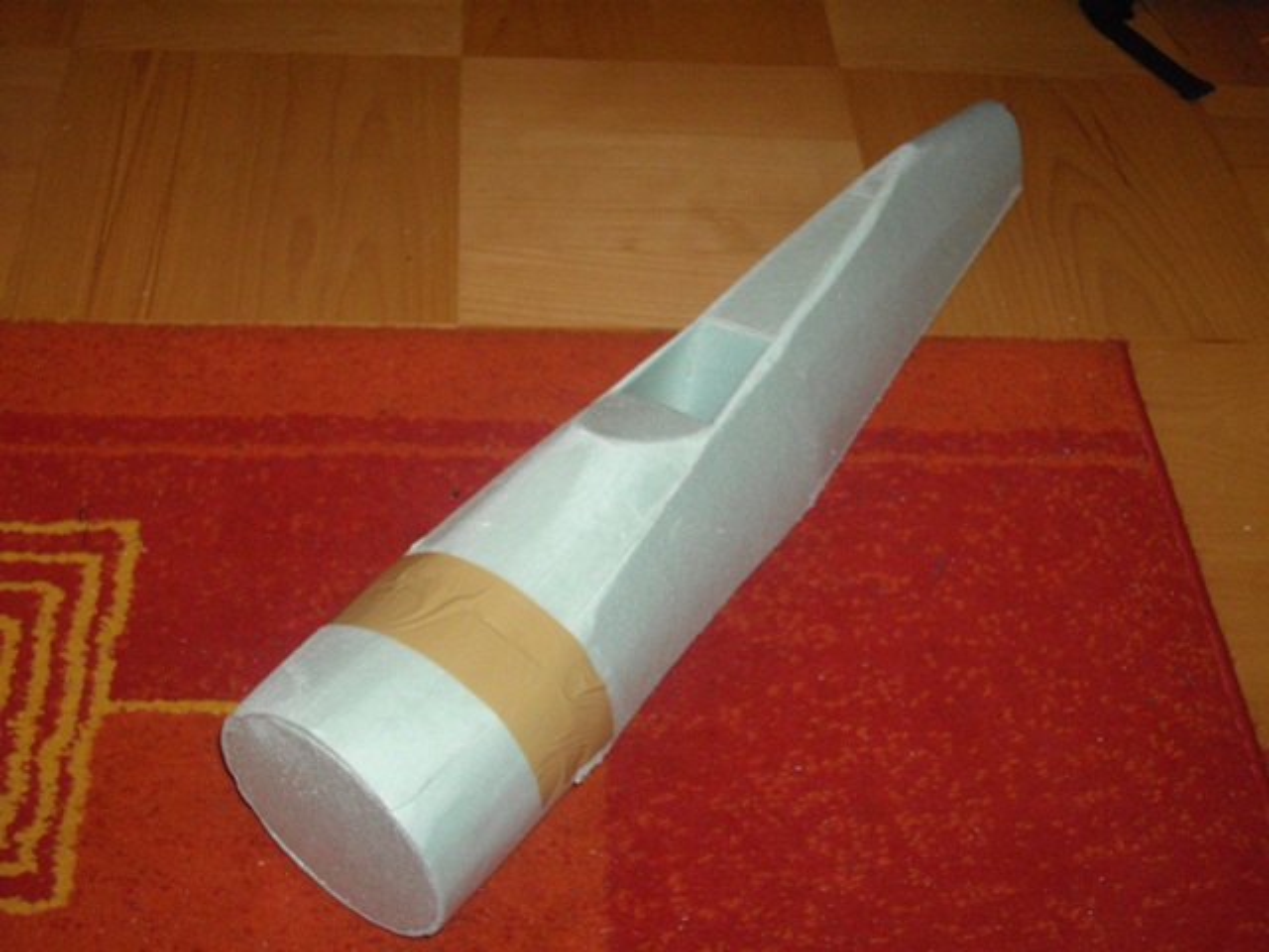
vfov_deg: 31.5
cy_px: 476
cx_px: 634
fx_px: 1686
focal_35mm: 46
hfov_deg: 41.2
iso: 400
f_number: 3.1
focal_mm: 9.6
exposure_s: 1/50
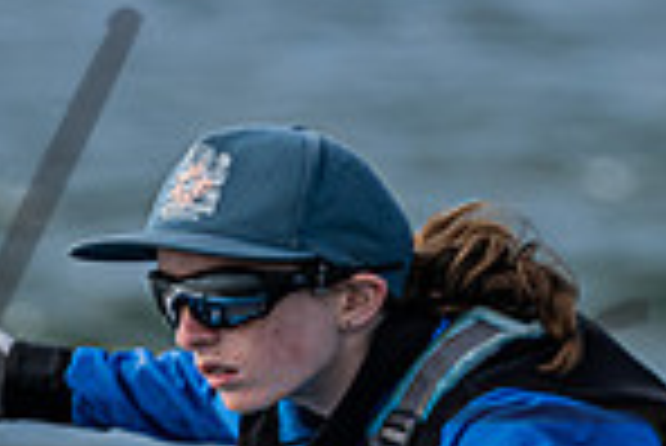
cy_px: 453
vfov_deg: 0.7
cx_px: 435
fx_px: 35443
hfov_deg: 1.1
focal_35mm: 1914
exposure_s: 1/1000
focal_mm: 400
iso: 320
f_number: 8
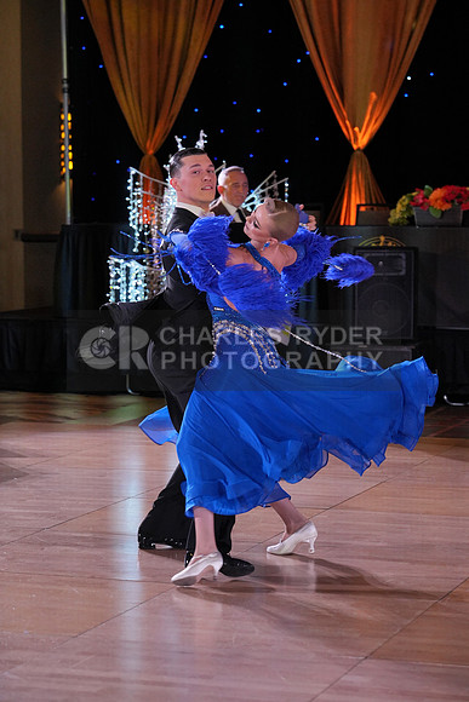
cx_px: 234
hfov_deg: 14.3
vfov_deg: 21.2
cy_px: 351
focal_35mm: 96
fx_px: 1875
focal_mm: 96
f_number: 4
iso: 2000
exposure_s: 1/500
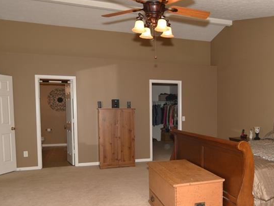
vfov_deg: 42.7
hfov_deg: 54.3
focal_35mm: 33
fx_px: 261
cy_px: 124
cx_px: 182
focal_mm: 18
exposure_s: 1/60
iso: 200
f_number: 5
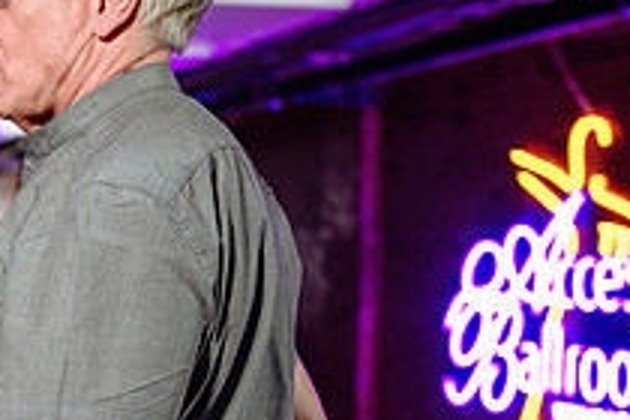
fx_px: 1505
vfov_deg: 15.8
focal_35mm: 86
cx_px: -196
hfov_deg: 21.3
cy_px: 329
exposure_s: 1/250
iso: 2000
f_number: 2
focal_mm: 28
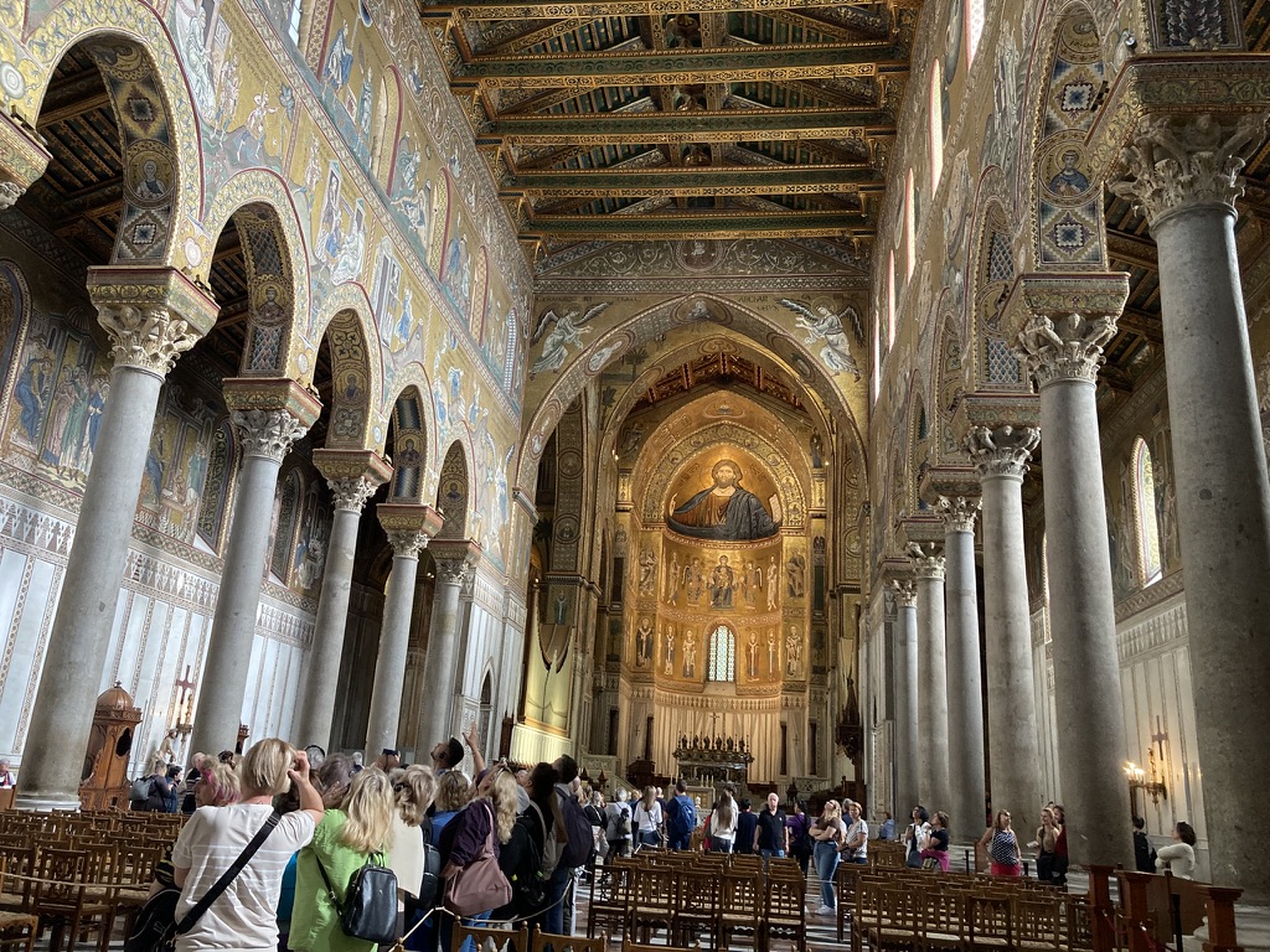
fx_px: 1027
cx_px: 635
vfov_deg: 49.7
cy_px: 476
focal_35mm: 28
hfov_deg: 63.4
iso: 160
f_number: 1.8
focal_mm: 3.99
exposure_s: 1/50
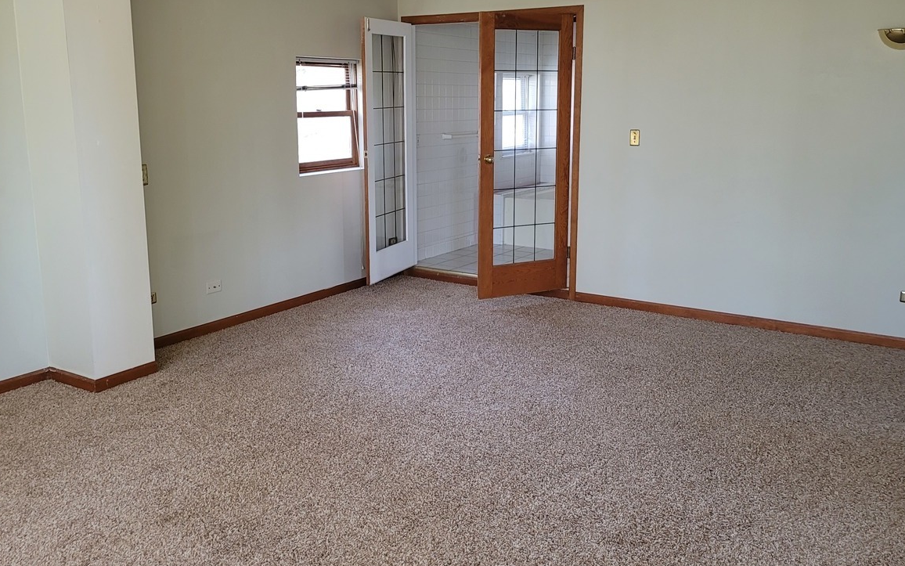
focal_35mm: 33
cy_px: 233
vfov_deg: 38.2
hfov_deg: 58.1
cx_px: 452
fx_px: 814
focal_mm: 7
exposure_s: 1/39
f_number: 1.8
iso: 250
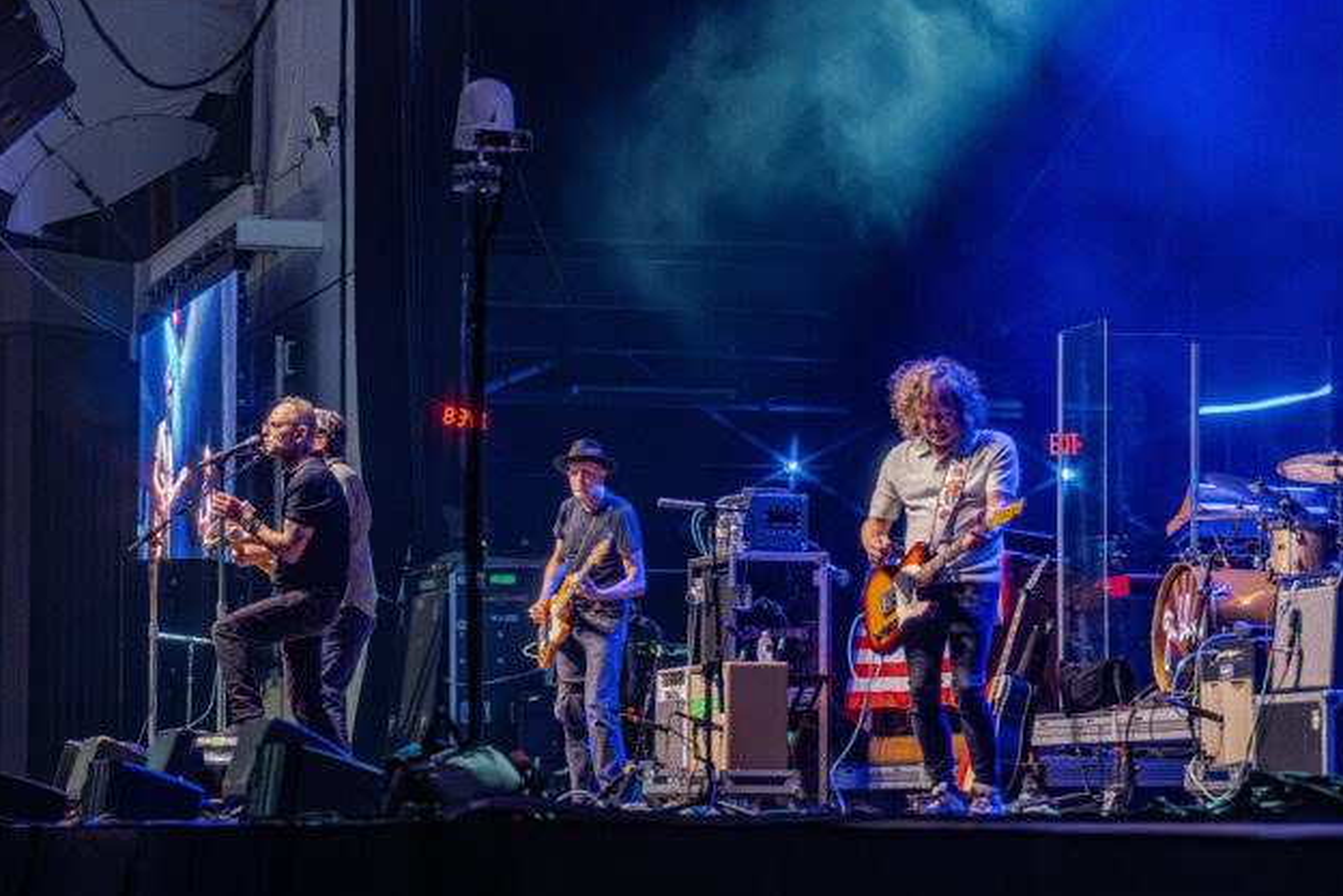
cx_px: 733
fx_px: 4701
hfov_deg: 16.3
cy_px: 483
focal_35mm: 126
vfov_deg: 10.9
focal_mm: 105
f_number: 6.3
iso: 2000
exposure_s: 1/50
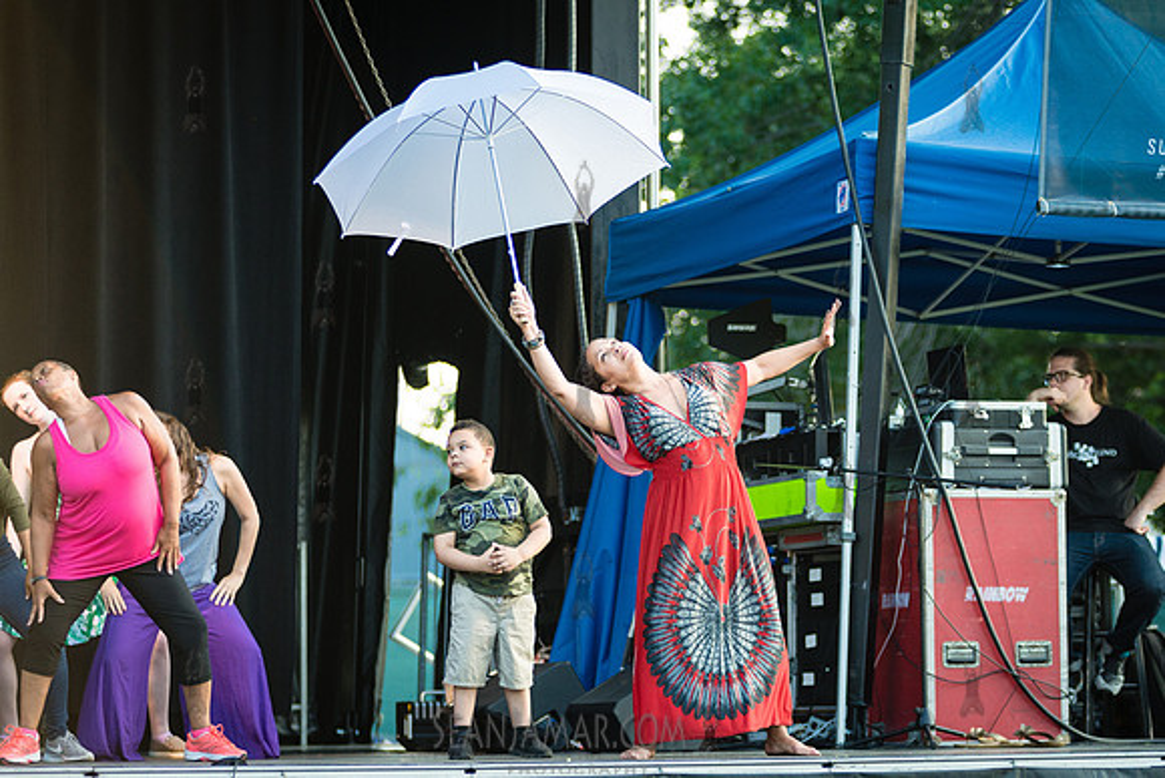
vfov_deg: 9.7
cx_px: 686
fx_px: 4575
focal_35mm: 141
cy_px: 458
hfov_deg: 14.5
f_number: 2.8
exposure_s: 1/800
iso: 1000
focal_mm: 120
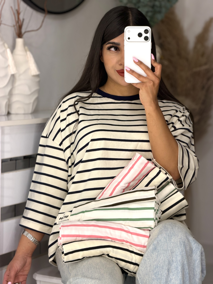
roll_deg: -1.5
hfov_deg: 14.8
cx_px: 106
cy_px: 142
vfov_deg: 19.6
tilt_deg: -8.8
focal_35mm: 100
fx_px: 820
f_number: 2.8
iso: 64
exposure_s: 1/100
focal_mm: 16.89
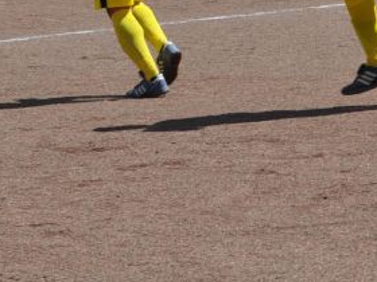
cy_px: -121
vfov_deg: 5.1
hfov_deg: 6.7
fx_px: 3156
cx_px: 555
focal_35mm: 290
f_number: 10
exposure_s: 1/400
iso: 200
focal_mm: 55
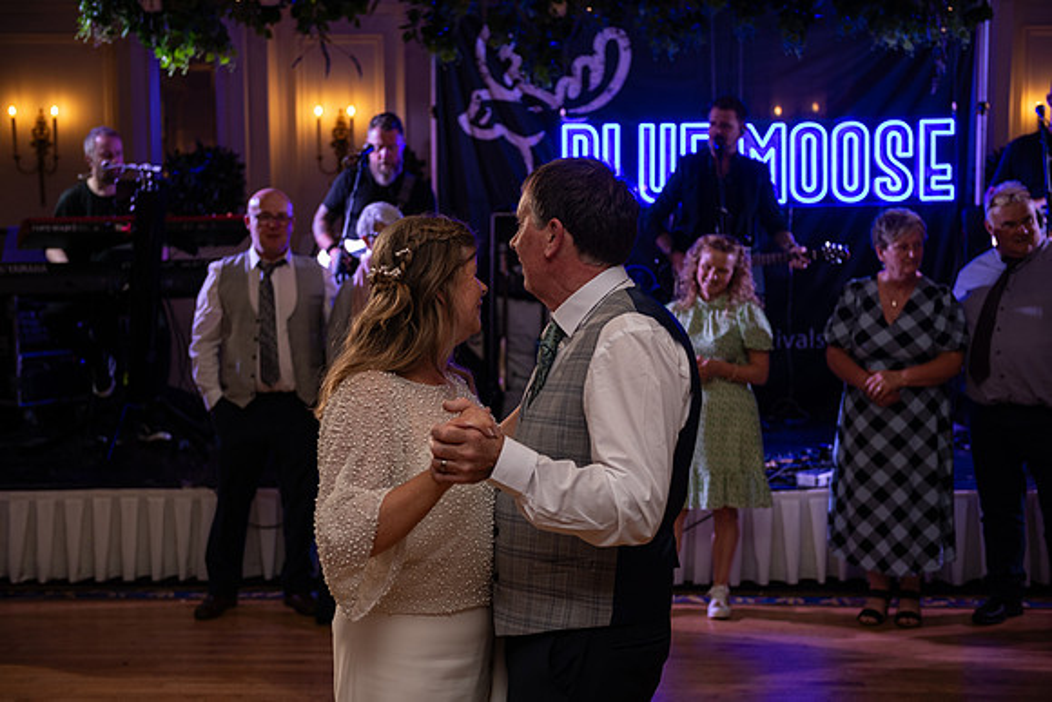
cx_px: 526
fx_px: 1608
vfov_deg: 24.6
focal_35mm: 55
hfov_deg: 36.2
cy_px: 351
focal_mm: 55
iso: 500
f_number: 3.5
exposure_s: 1/160
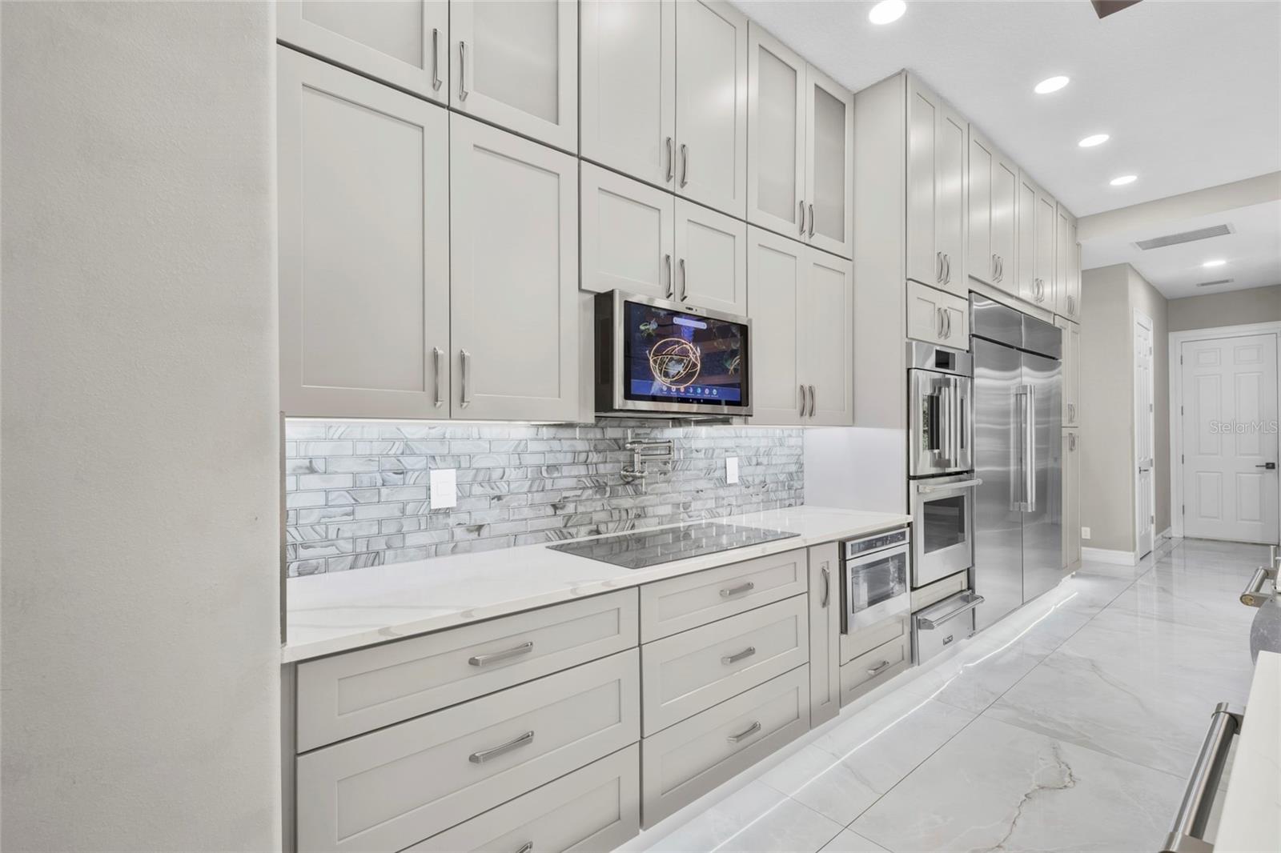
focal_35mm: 15
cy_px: 426
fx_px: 534
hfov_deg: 100.4
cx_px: 640
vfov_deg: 77.3
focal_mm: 10
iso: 100
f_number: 7.1
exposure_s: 1/1.67
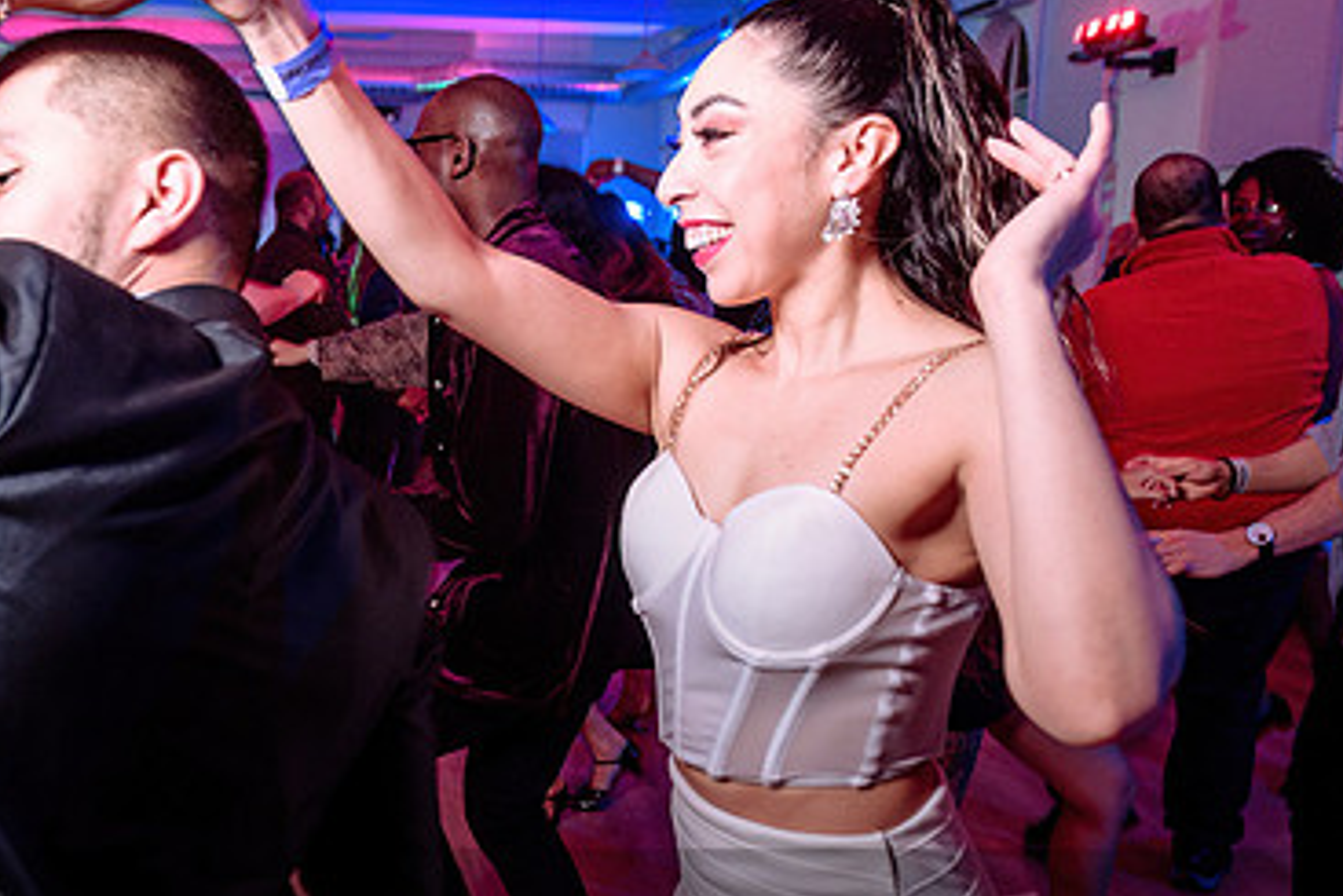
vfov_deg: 32.6
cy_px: 527
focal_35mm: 41
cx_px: 461
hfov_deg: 46.7
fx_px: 1530
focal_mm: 24
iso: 800
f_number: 3.5
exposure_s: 1/50
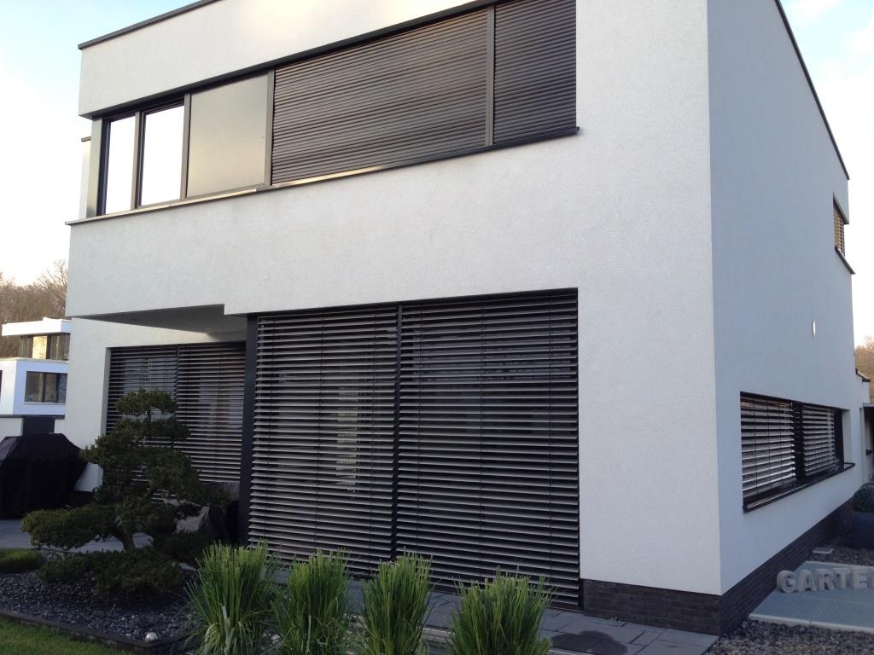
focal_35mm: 35
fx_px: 884
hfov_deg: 52.6
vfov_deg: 40.7
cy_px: 328
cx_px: 437
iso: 50
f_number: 2.4
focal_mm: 4.28
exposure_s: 1/240
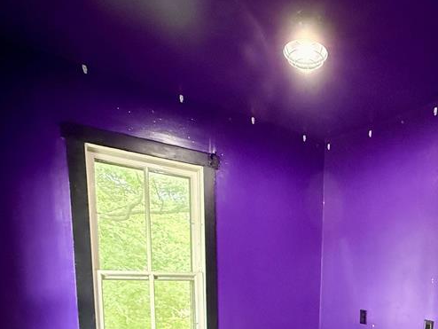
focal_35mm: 29
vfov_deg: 42.3
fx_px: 367
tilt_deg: -7.2
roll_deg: -0.8
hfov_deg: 57.8
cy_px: 323
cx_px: 339
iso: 1250
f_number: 2.2
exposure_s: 1/40
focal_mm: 2.22
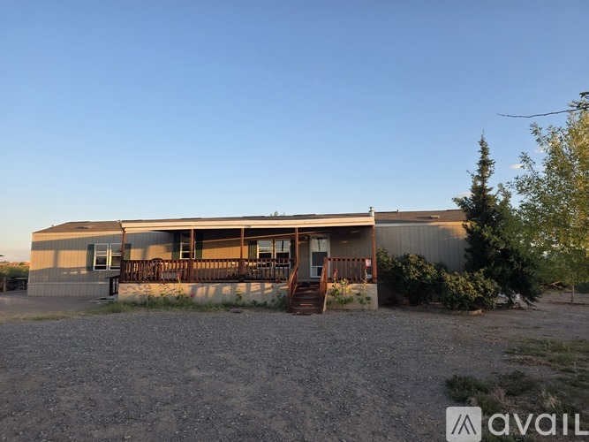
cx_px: 294
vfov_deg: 58.9
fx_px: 391
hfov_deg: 73.9
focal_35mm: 23
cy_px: 221
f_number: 1.7
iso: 40
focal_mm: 6.25
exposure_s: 1/359
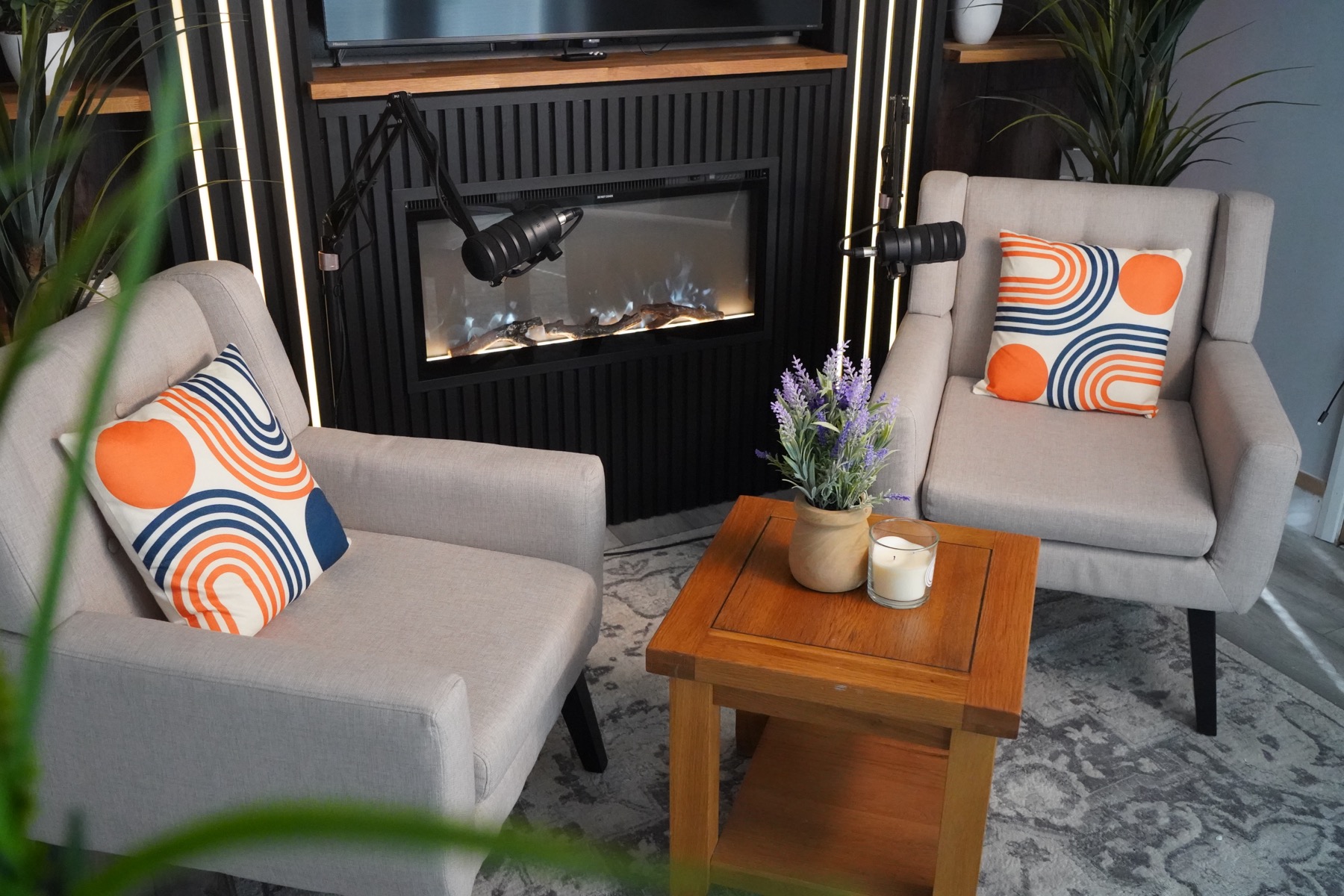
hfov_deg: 57.2
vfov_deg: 40.0
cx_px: 672
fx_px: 1232
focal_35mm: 33
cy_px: 448
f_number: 8
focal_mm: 33
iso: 12800
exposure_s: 1/320
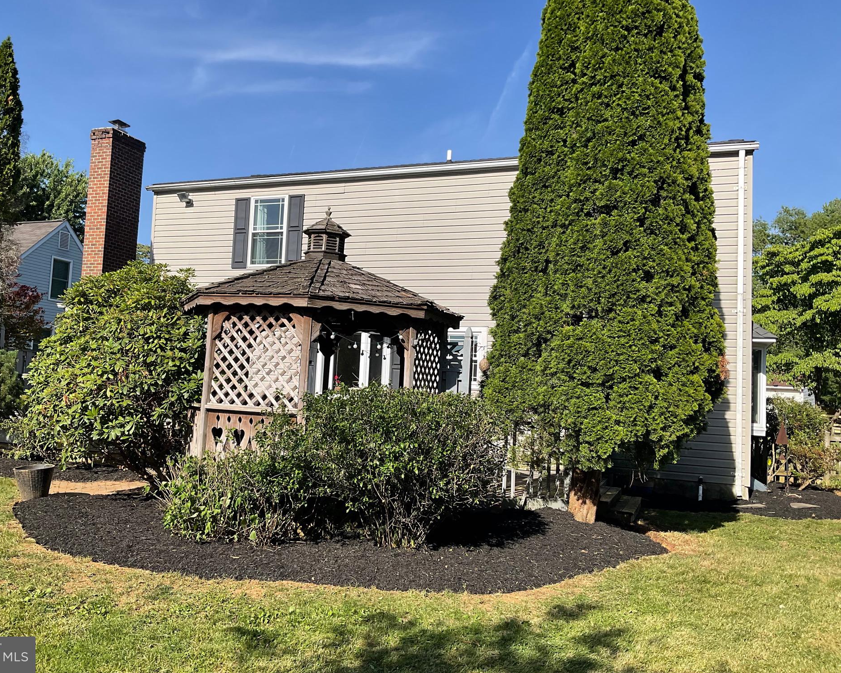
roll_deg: -2.5
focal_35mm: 31
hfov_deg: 57.1
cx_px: 384
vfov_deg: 47.1
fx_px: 772
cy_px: 328
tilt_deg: +4.7
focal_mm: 3
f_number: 1.8
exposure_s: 1/1577
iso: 16
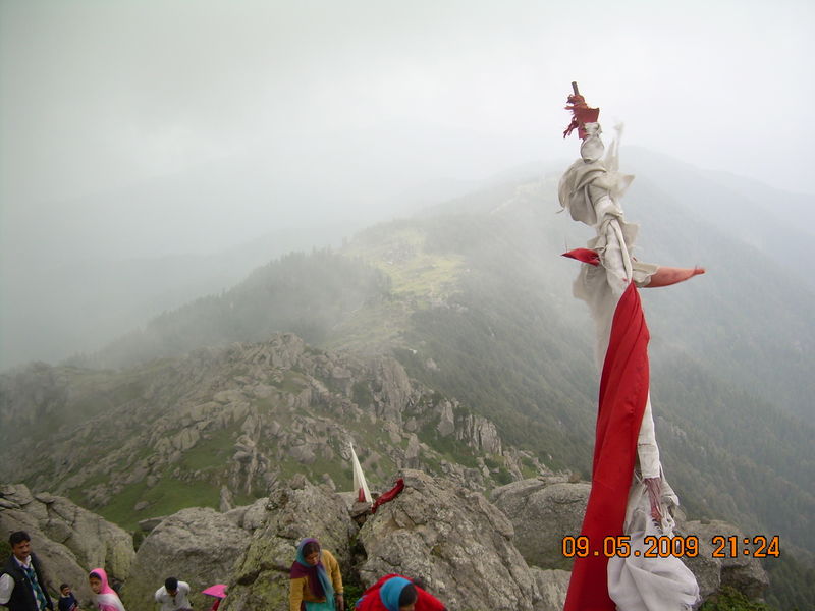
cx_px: 408
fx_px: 895
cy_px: 306
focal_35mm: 38
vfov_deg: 37.7
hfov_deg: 49.0
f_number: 2.8
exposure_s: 1/125
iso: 50
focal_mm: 6.3
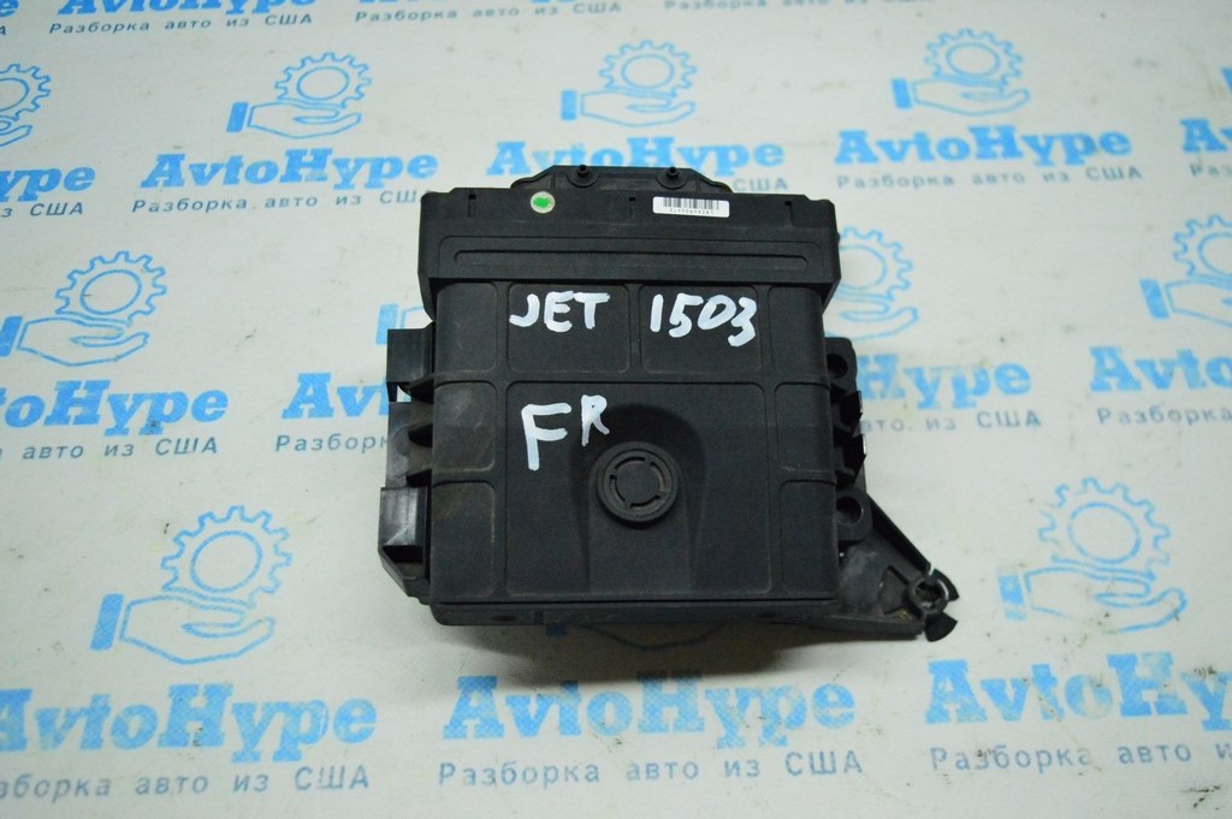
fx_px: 1231
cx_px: 616
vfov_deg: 36.8
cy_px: 410
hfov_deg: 53.2
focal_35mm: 36
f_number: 4
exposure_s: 1/1000
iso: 6400
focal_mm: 24
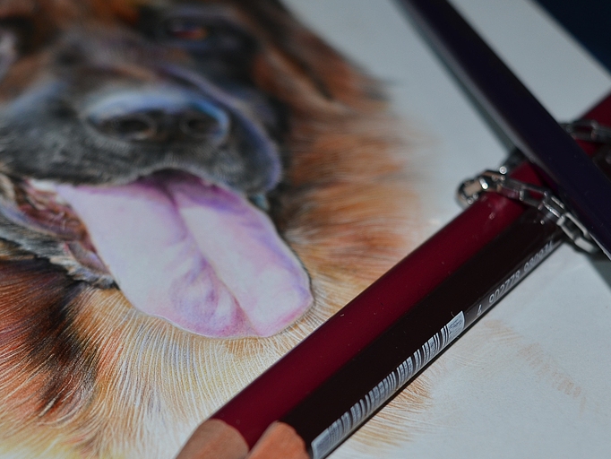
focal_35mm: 108
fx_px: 1907
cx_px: 237
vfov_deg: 13.7
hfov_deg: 18.2
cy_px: 273
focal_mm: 40
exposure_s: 1/30
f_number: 5.6
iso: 200
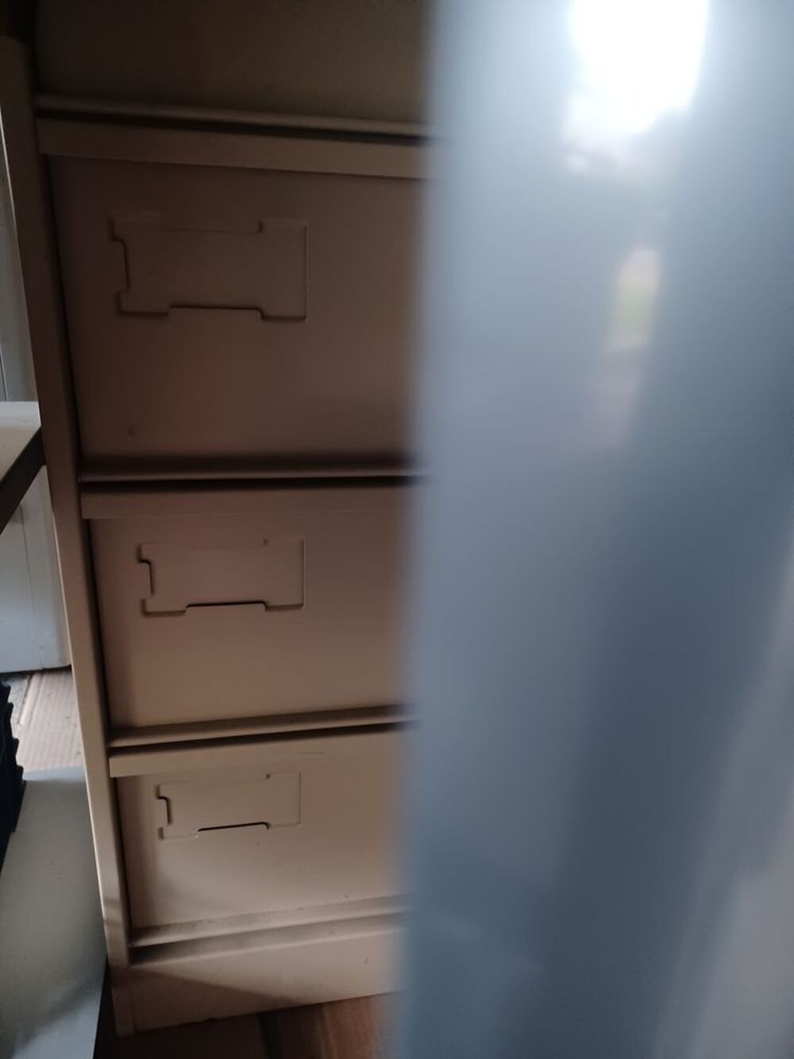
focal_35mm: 25
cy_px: 530
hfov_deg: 54.9
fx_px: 764
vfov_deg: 69.4
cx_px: 397
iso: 500
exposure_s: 1/25
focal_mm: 4.6
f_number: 1.8
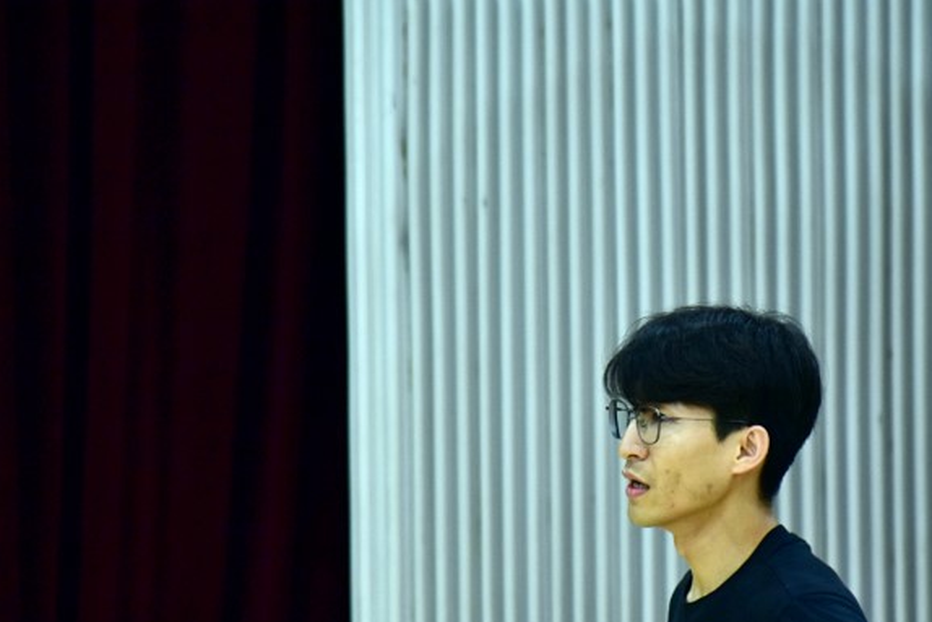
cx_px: 599
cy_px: 458
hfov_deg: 4.4
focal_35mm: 470
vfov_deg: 2.9
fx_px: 12170
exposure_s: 1/50
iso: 800
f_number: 6.3
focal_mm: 200
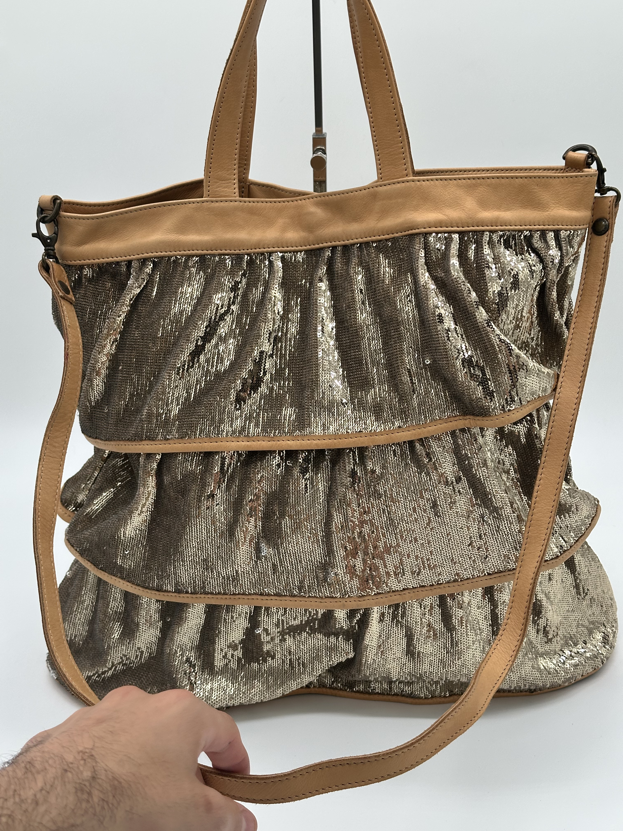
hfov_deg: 30.3
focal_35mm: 48
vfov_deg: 39.7
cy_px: 416
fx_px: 1152
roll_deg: +1.7
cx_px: 312
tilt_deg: -21.4
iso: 64
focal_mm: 6.86
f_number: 1.78
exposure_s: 1/380
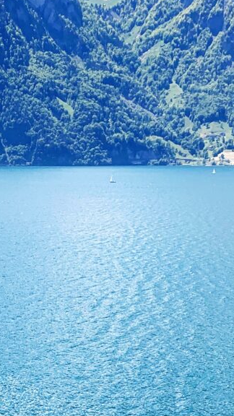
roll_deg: +0.3
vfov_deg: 23.8
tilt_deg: -16.7
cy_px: 446
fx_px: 927
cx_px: -96
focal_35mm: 84
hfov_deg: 13.7
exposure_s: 1/1387
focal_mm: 4.25
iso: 25
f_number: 1.8
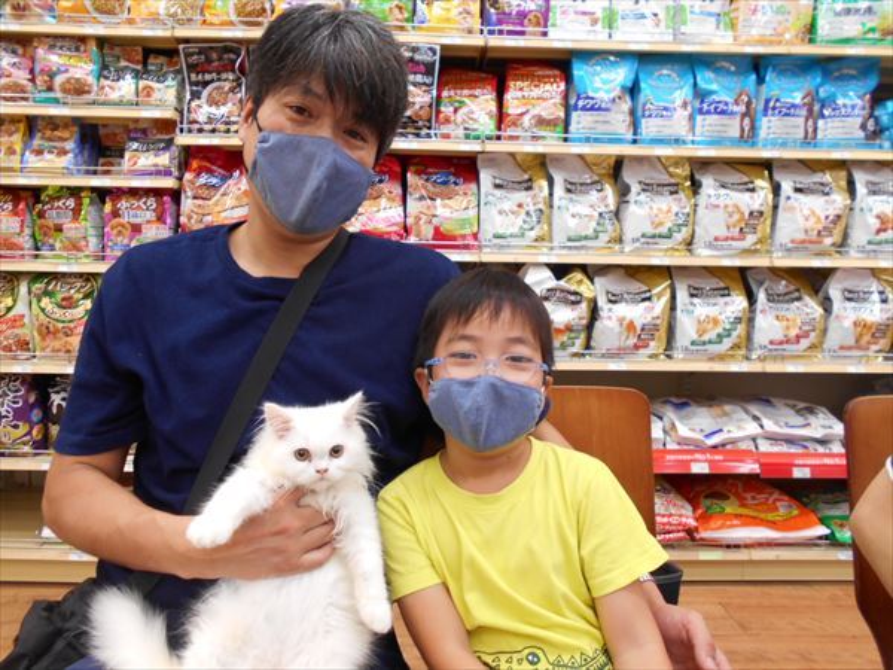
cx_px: 446
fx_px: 671
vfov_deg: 53.1
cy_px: 335
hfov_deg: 67.3
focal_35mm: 26
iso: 160
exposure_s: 1/30
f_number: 3.2
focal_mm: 4.6
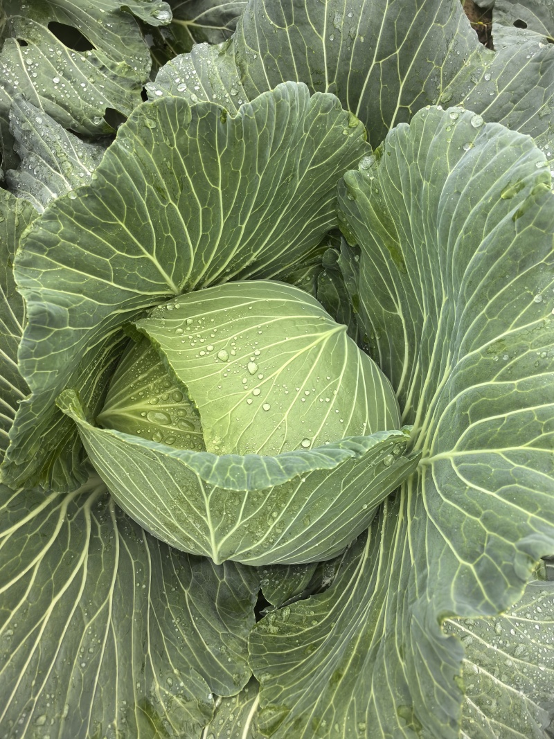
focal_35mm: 27
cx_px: 277
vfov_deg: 65.3
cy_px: 370
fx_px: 576
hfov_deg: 51.3
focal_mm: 5.75
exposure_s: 1/419
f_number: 2
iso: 50
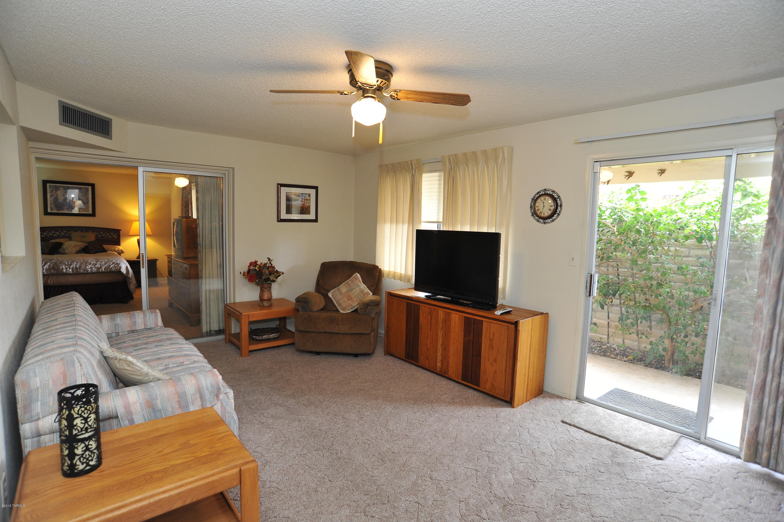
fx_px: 392
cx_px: 392
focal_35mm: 18
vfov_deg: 67.3
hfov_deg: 90.0
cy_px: 261
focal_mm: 18
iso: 1000
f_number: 6.3
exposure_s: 1/30
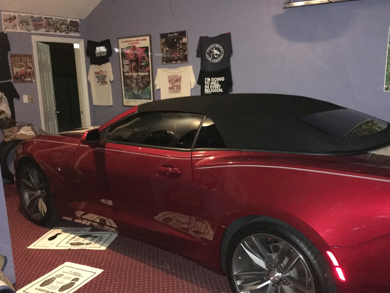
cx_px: 213
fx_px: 383
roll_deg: +1.2
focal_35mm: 34
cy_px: 162
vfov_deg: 41.7
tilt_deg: -11.4
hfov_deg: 53.9
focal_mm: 4.15
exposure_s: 1/16
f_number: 2.2
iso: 1000
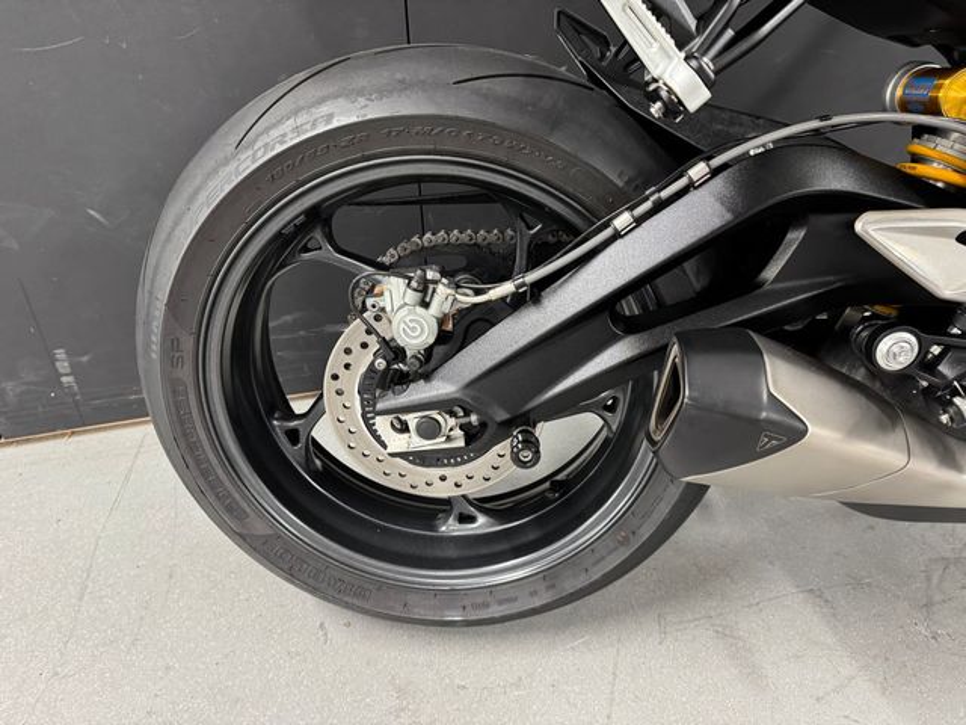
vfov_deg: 56.8
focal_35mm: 24
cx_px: 483
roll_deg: +3.1
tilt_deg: -31.6
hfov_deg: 71.6
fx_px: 670
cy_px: 362
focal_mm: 6.76
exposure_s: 1/50
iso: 400
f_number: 1.78
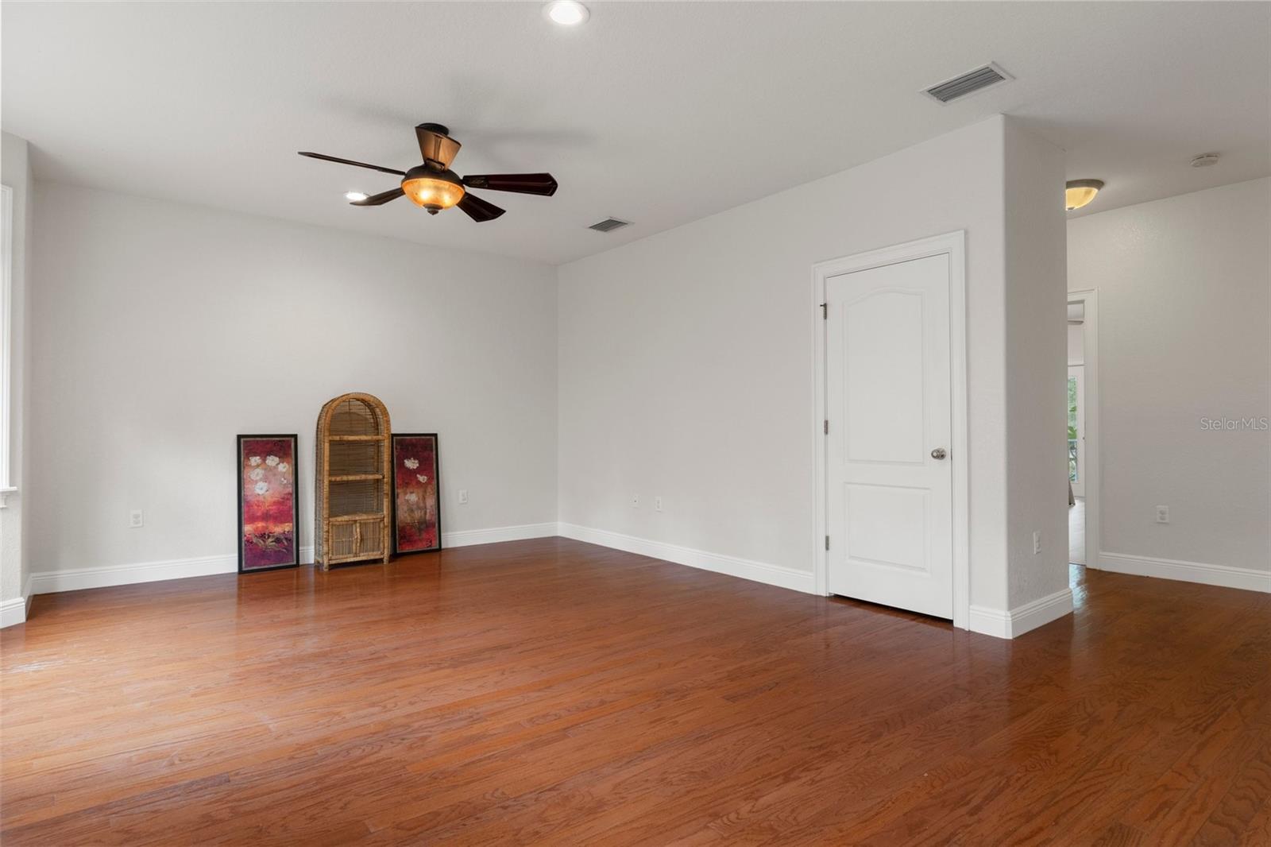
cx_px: 636
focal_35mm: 20
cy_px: 424
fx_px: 688
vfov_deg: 63.2
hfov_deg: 85.4
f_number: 8
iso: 320
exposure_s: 1.6
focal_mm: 13
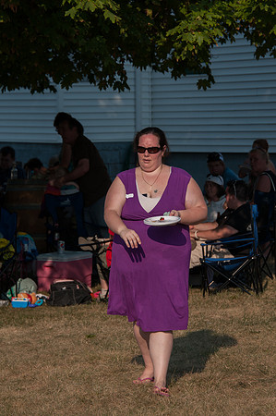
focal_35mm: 202
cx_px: 138
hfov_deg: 6.8
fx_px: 2334
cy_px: 208
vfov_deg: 10.2
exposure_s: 1/640
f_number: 6.3
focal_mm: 135
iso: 200
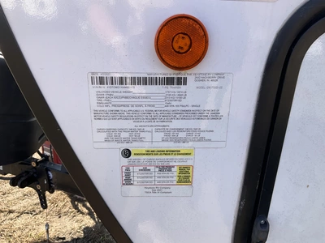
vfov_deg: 48.2
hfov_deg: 61.7
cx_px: 162
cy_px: 122
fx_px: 272
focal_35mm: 29
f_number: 1.8
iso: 25
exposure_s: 1/568
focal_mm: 3
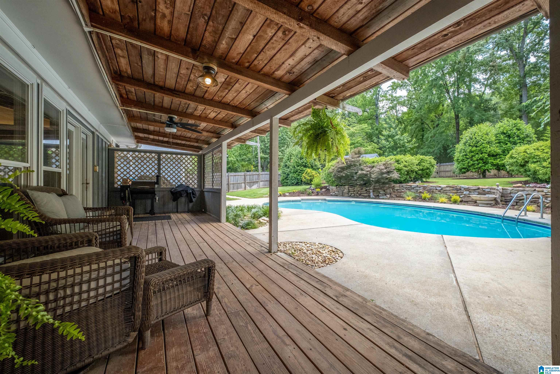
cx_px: 280
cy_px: 187
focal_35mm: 15
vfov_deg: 77.3
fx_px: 233
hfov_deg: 100.4
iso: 800
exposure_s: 1/250
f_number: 8
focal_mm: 10
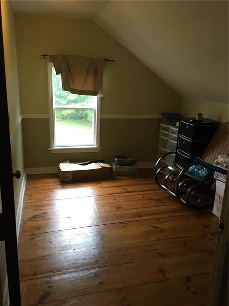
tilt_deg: -13.9
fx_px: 256
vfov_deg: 61.7
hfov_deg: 48.2
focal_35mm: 29
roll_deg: -2.4
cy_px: 153
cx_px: 114
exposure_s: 1/30
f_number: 2.2
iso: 80
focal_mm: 4.15
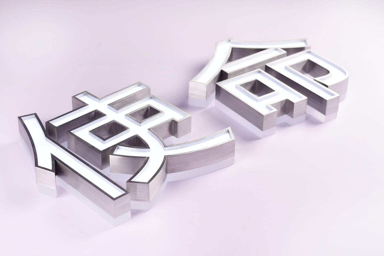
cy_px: 128
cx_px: 192
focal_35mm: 75
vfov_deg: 18.2
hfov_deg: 27.0
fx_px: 800
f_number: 5.6
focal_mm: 50
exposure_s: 1/125
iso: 100
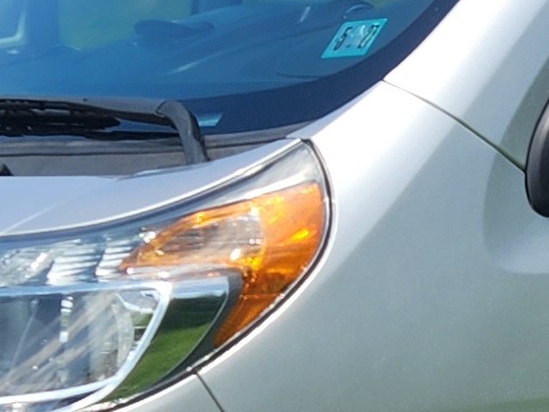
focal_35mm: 182
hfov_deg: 10.0
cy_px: 401
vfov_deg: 8.1
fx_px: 2887
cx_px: 1112
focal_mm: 5.4
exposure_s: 1/1238
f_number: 1.8
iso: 20
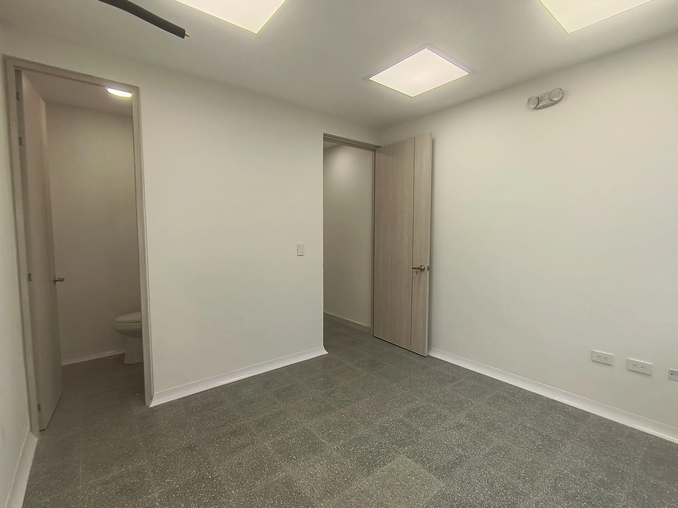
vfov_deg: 74.7
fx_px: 333
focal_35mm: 17
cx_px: 339
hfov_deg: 91.0
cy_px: 254
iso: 132
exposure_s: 1/100
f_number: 2.2
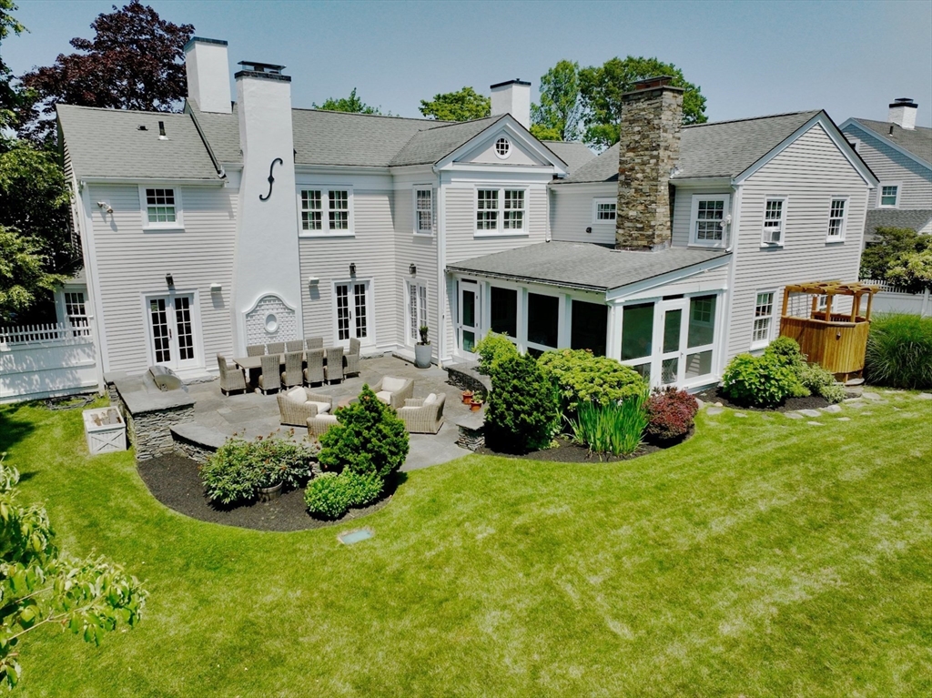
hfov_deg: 71.6
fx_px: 646
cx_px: 466
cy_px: 349
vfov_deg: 56.8
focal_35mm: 24
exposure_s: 1/400
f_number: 2.8
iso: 100
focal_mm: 12.29
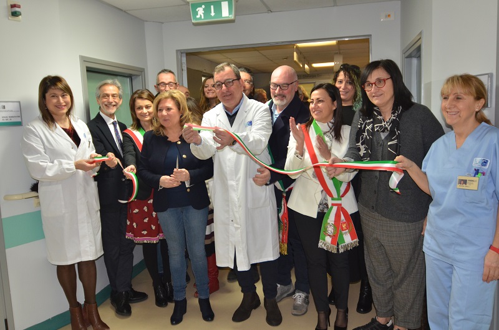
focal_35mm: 30
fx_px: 415
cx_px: 250
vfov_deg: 43.4
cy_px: 165
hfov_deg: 62.1
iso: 800
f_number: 4
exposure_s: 1/60
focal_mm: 20
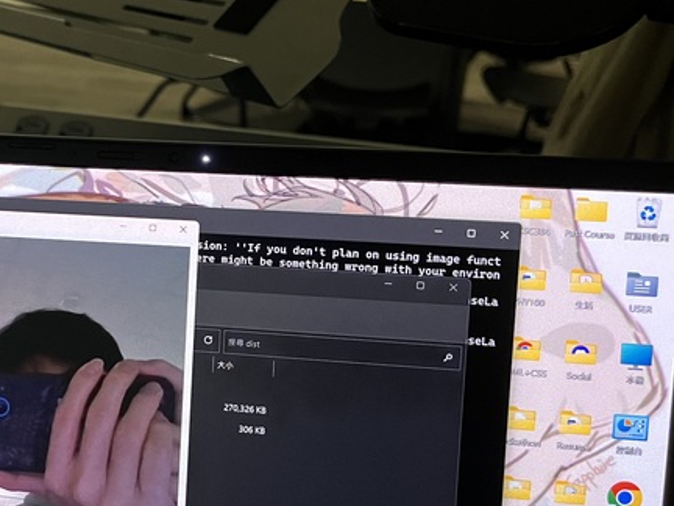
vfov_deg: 31.5
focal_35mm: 46
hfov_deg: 39.2
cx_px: 112
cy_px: 235
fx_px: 896
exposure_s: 1/60
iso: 500
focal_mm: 5.1
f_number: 1.6
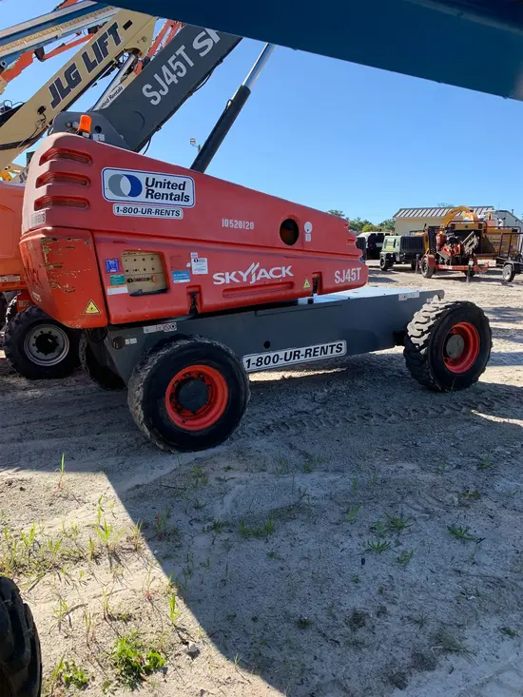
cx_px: 262
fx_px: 524
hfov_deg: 53.1
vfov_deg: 67.3
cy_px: 348
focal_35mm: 26
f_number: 1.8
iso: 25
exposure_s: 1/1205
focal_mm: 4.25
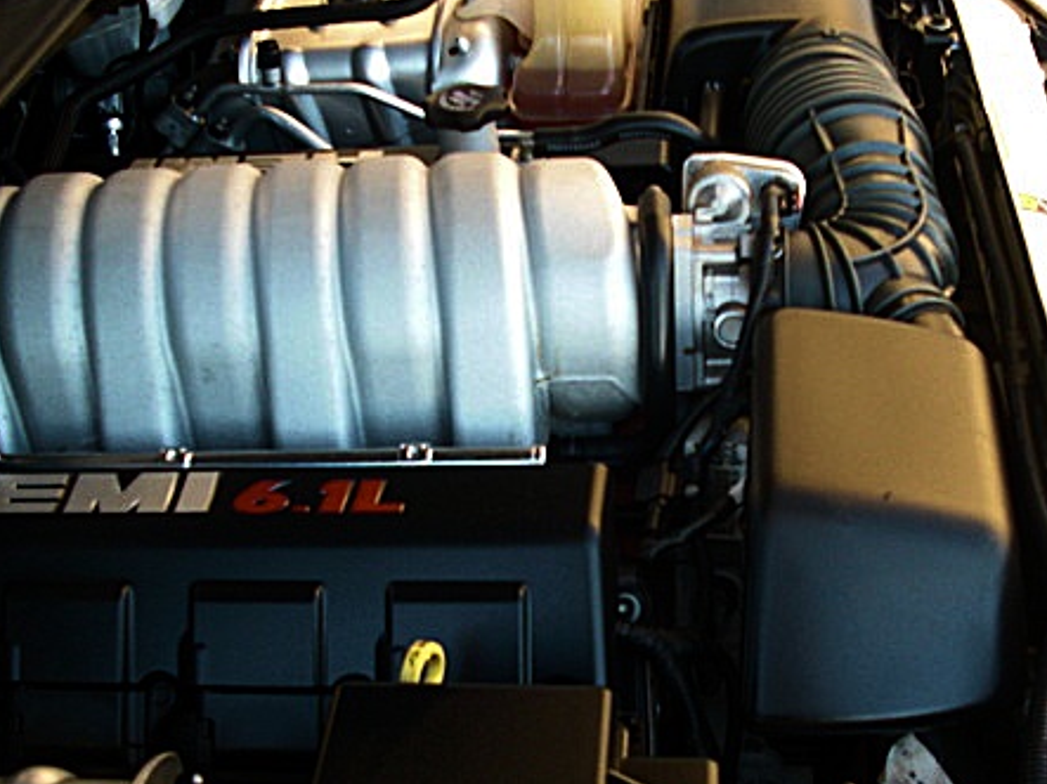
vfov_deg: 27.9
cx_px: 631
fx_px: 1572
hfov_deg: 36.7
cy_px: 510
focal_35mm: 52
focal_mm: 6.3
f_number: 2.8
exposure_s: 1/100
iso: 200
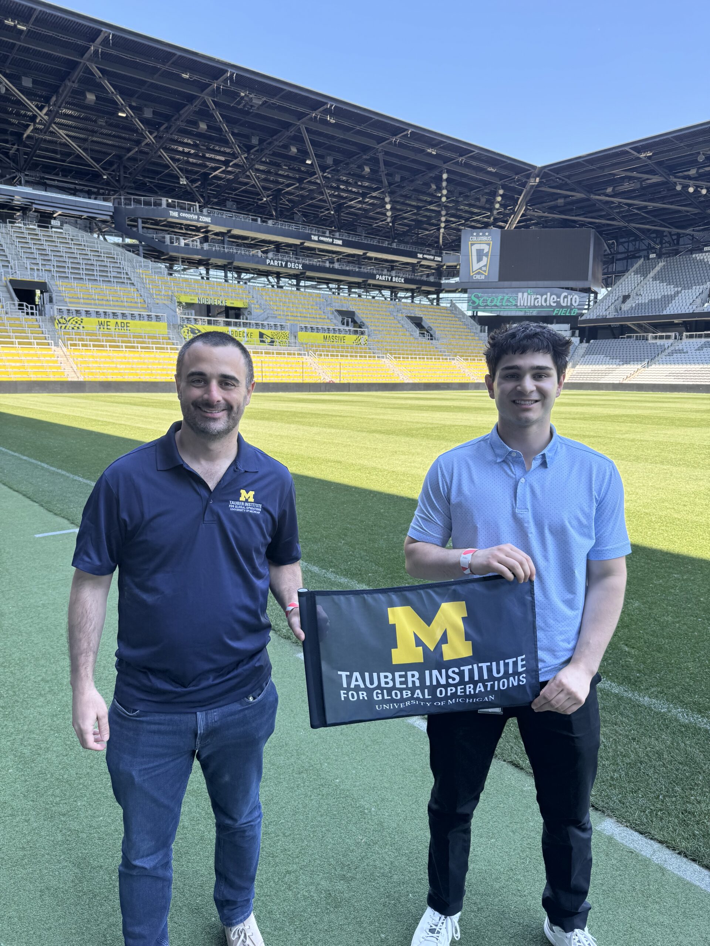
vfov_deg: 71.6
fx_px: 656
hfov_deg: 56.8
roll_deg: -0.2
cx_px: 355
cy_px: 473
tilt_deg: -11.4
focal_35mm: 24
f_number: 1.78
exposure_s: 1/593
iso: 80
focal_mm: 6.76
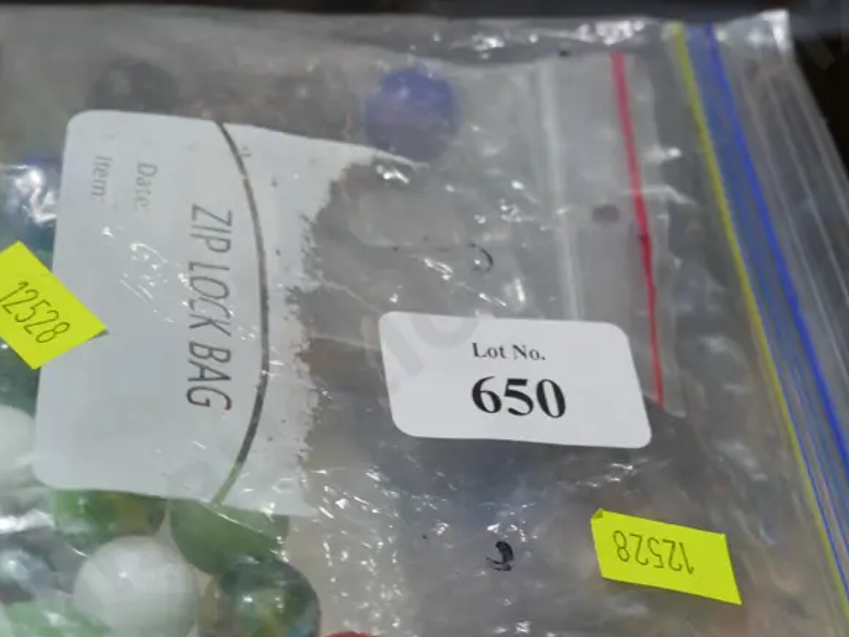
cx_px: 269
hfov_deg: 35.7
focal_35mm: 53
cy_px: 443
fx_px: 1300
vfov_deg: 27.3
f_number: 4.5
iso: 200
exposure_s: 1/60
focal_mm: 15
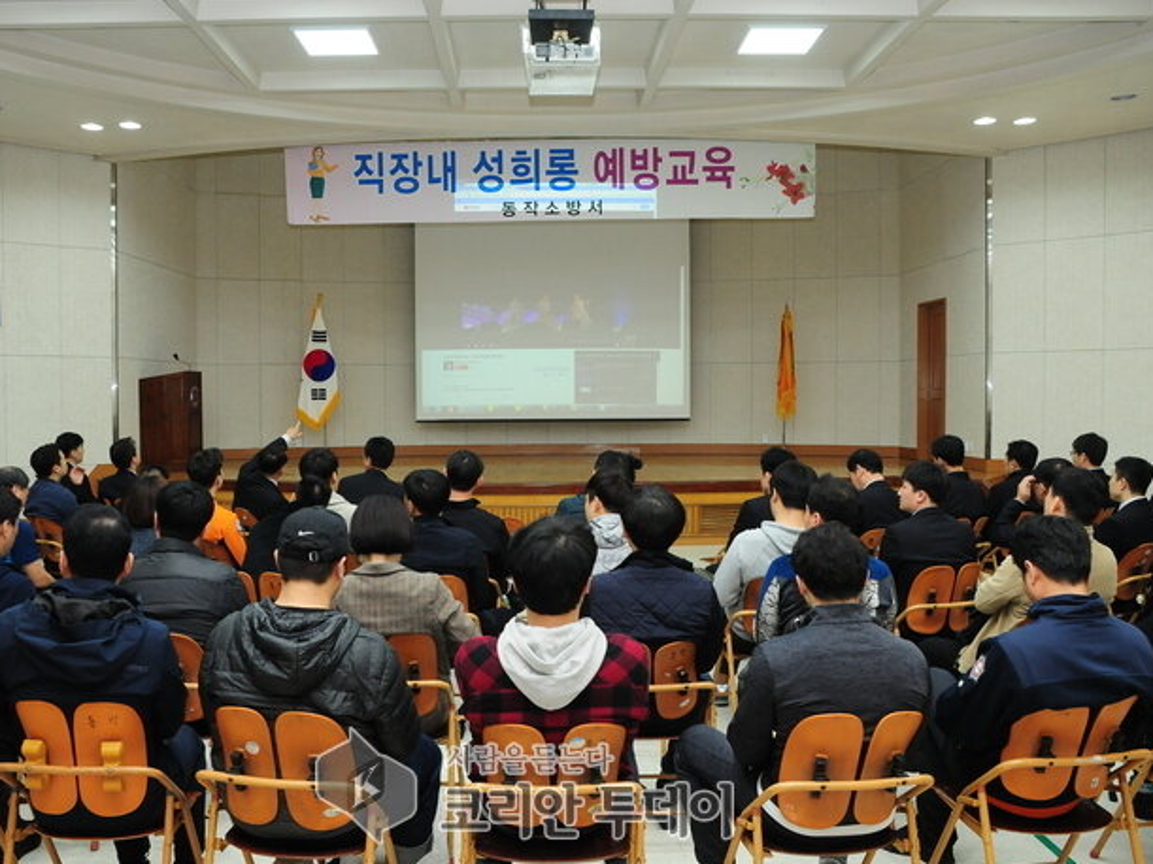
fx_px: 1099
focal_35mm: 33
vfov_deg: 42.9
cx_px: 525
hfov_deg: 55.3
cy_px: 433
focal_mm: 20
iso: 800
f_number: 7.1
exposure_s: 1/60
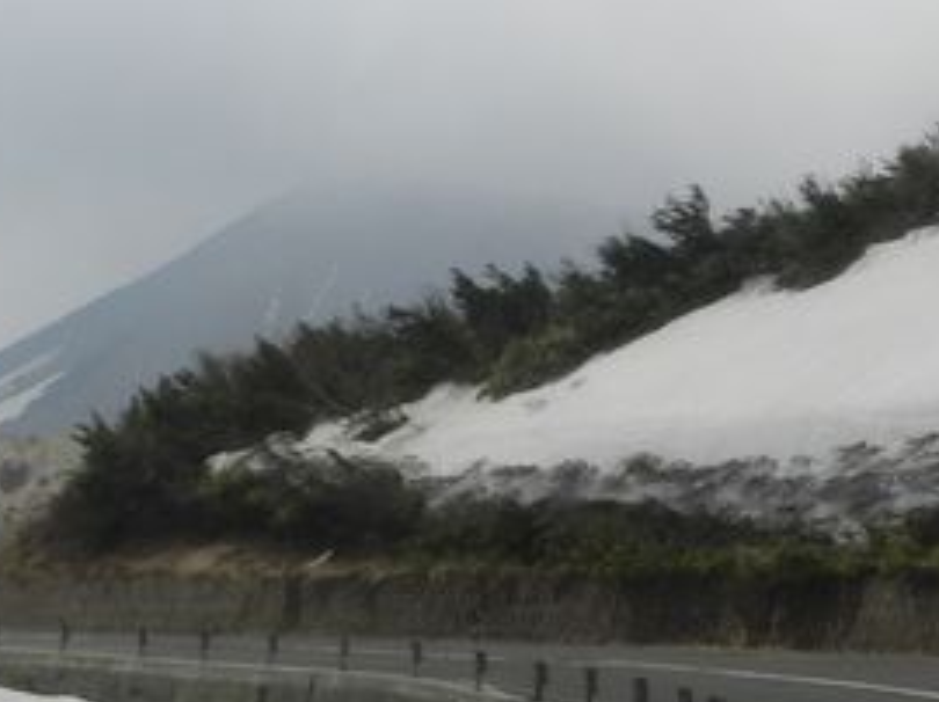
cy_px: 339
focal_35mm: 83
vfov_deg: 17.7
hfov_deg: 23.2
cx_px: 163
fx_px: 2249
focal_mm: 5.6
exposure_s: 1/800
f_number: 8
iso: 160
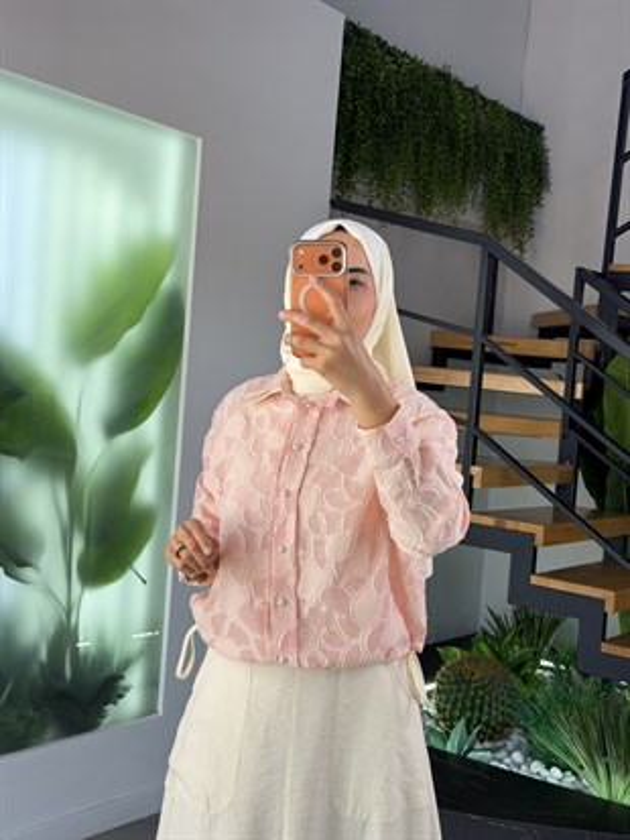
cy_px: 420
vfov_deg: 39.6
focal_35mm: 48
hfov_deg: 30.3
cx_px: 315
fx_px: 1164
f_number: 1.78
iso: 50
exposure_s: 1/223
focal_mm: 6.76
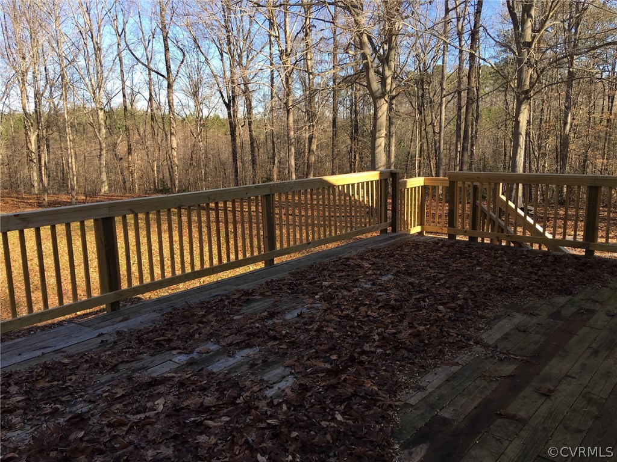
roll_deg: -0.7
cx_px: 308
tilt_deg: -8.5
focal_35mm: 29
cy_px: 231
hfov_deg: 61.7
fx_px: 517
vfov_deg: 48.2
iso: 25
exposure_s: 1/416
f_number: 2.2
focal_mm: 4.15
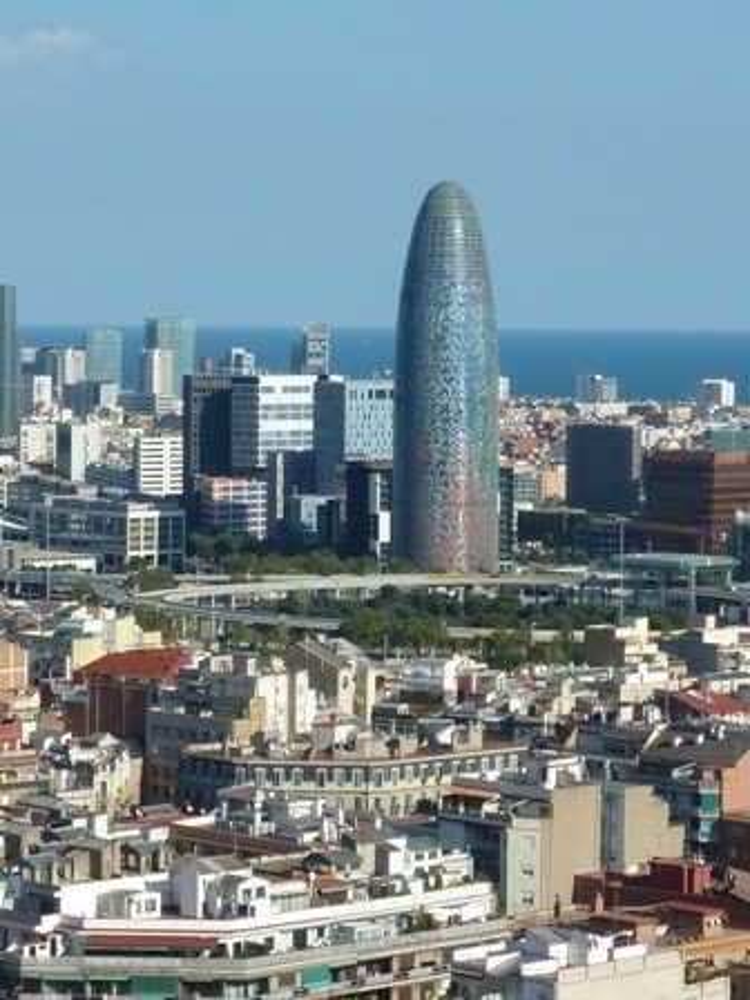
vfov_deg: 16.3
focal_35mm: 121
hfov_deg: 12.2
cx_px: 375
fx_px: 3495
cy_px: 500
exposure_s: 1/500
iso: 80
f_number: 5.6
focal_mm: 11
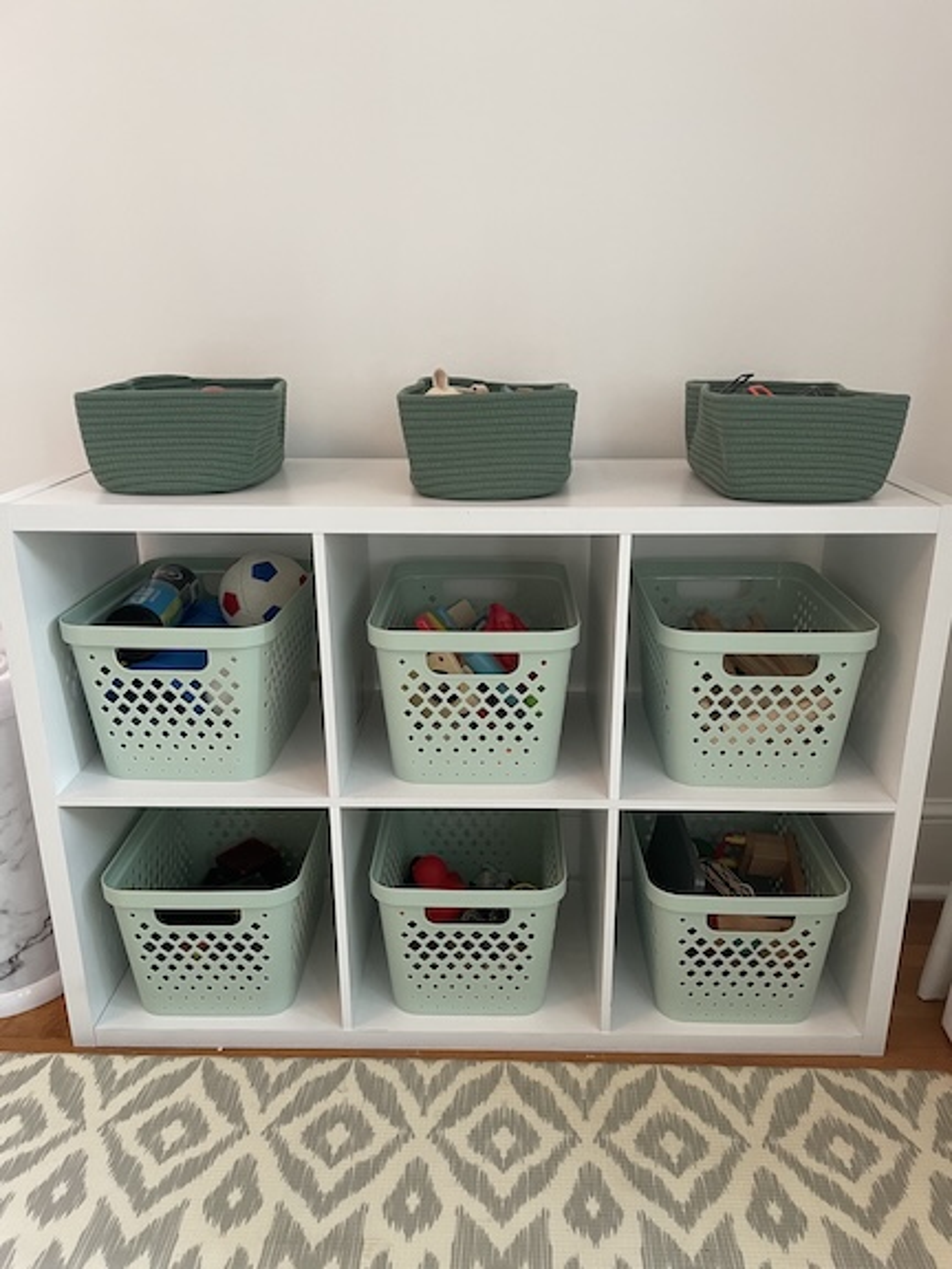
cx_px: 476
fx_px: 953
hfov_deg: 53.1
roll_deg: -1.0
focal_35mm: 26
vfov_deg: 67.3
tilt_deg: -18.4
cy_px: 634
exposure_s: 1/60
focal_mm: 4.2
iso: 200
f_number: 1.6
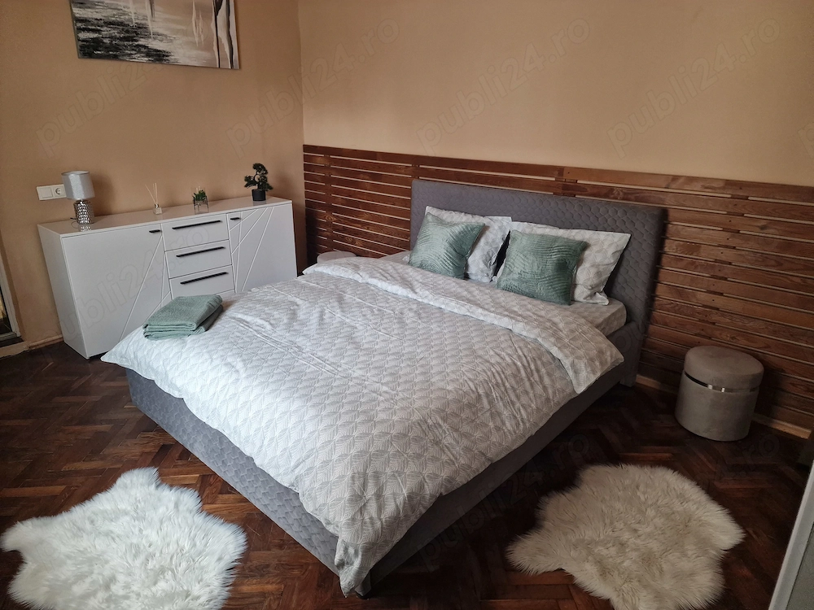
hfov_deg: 73.9
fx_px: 541
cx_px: 407
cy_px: 305
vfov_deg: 58.9
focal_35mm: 23
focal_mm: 6.4
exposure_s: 1/50
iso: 640
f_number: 1.8
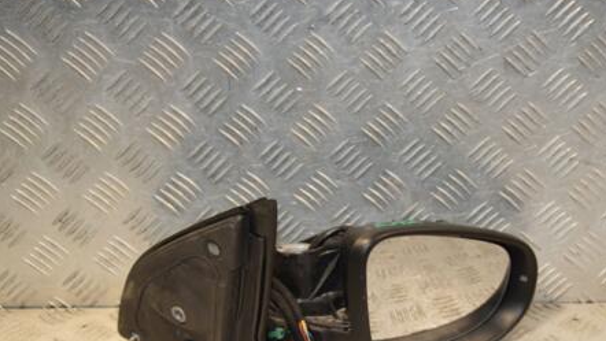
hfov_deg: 26.0
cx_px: 409
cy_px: 255
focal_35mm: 81
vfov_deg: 14.9
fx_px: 1302
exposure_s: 1/200
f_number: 6.3
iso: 800
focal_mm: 38
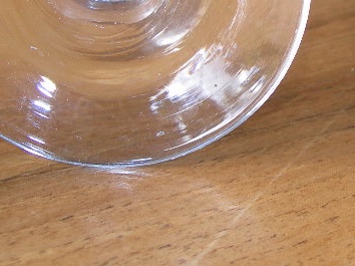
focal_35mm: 110
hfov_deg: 17.6
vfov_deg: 13.4
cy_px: 64
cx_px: 331
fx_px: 1127
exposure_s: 1/30
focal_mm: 7.8
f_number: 2.8
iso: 50
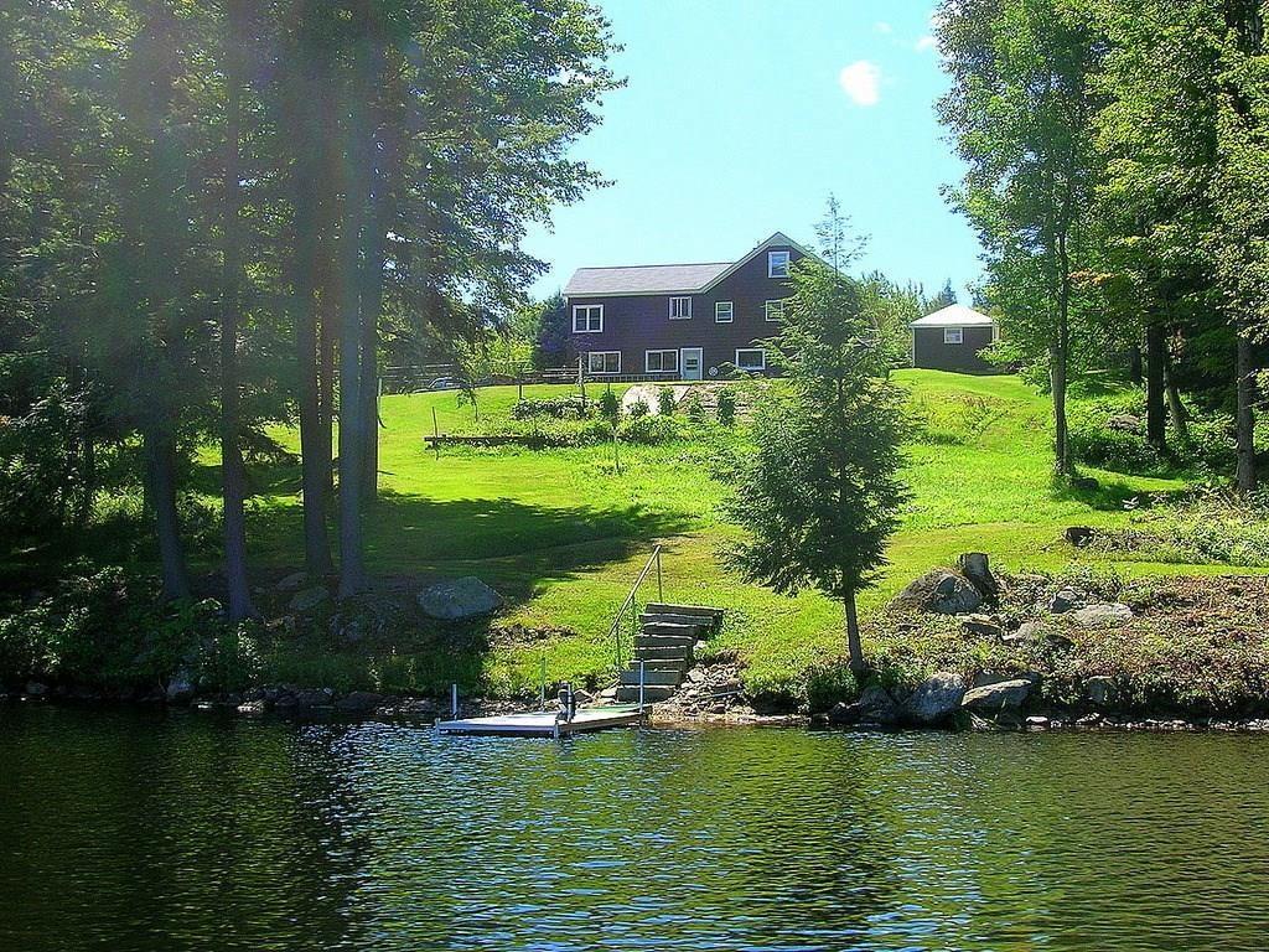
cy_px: 476
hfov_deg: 41.2
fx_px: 1686
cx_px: 634
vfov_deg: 31.5
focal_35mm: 46
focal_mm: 7.7
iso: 50
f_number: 5.4
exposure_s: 1/147
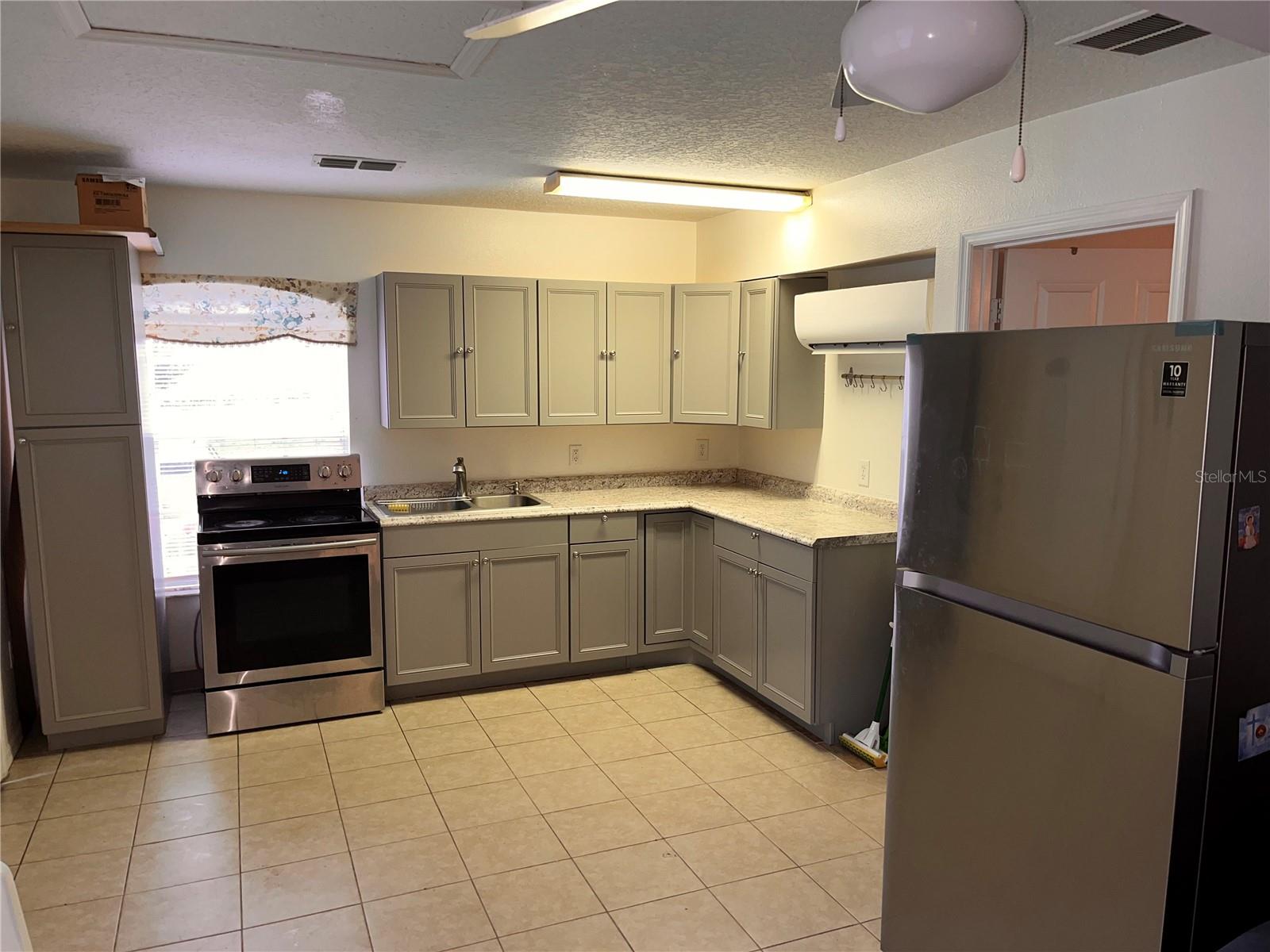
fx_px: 954
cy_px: 476
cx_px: 635
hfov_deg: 67.3
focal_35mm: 26
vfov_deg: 53.1
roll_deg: +0.6
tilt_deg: -7.3
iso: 32
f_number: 1.6
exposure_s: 1/20
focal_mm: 5.1
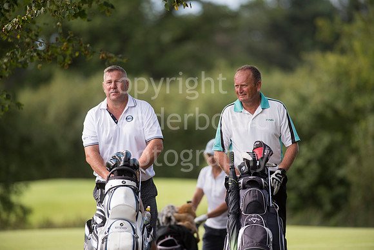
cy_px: 125
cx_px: 187
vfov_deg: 4.6
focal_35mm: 300
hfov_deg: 6.9
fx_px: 3117
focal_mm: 300
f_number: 4
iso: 320
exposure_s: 1/1600
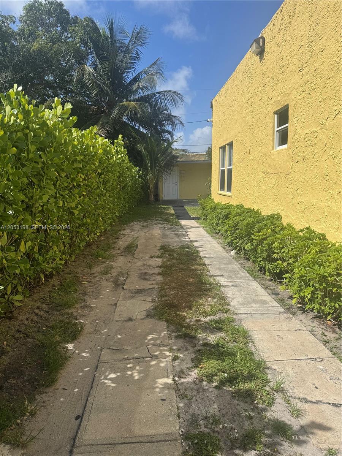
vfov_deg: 71.6
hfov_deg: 56.8
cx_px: 171
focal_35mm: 24
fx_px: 316
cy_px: 228
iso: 80
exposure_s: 1/6410
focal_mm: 6.76
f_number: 1.78
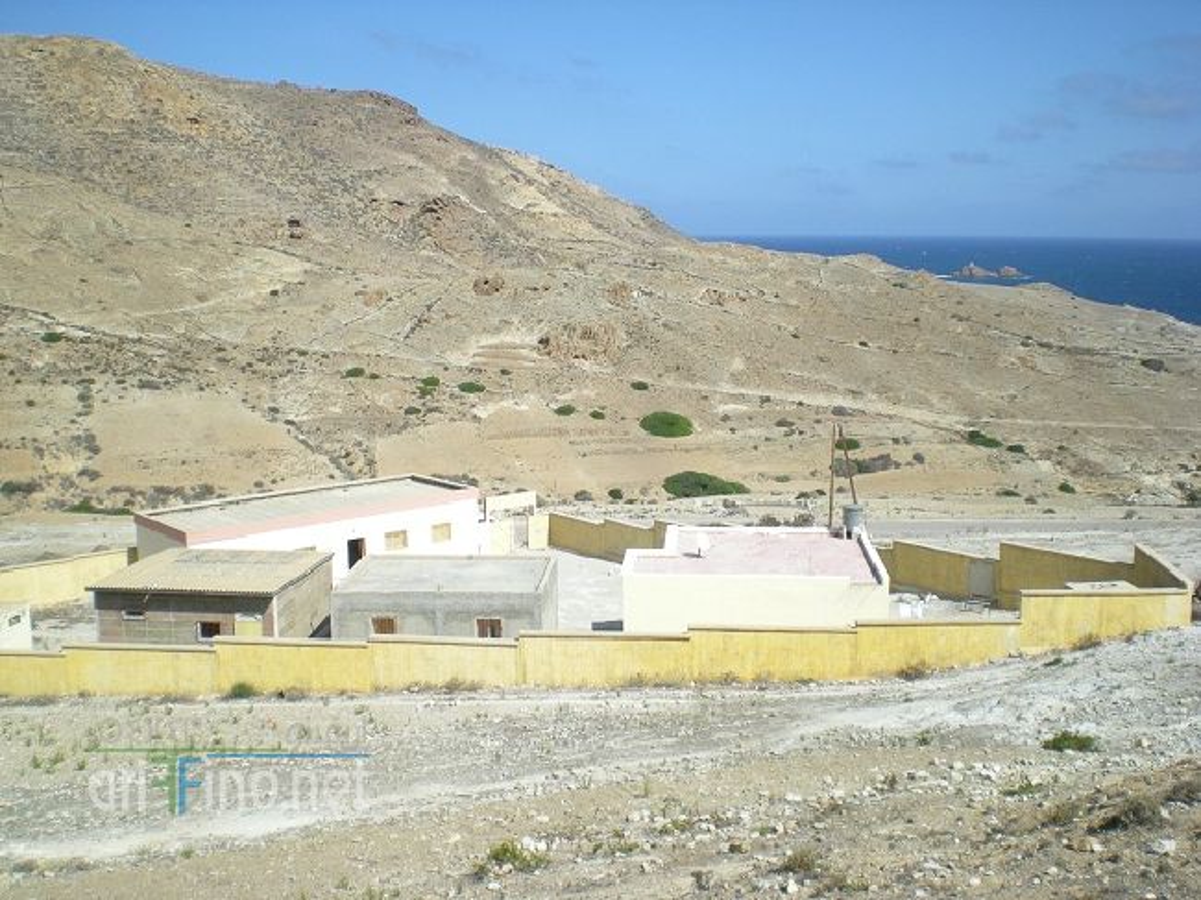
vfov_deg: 37.7
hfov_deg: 49.0
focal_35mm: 38
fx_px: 1318
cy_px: 450
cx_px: 600
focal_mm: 6.3
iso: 50
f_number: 4.6
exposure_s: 1/437
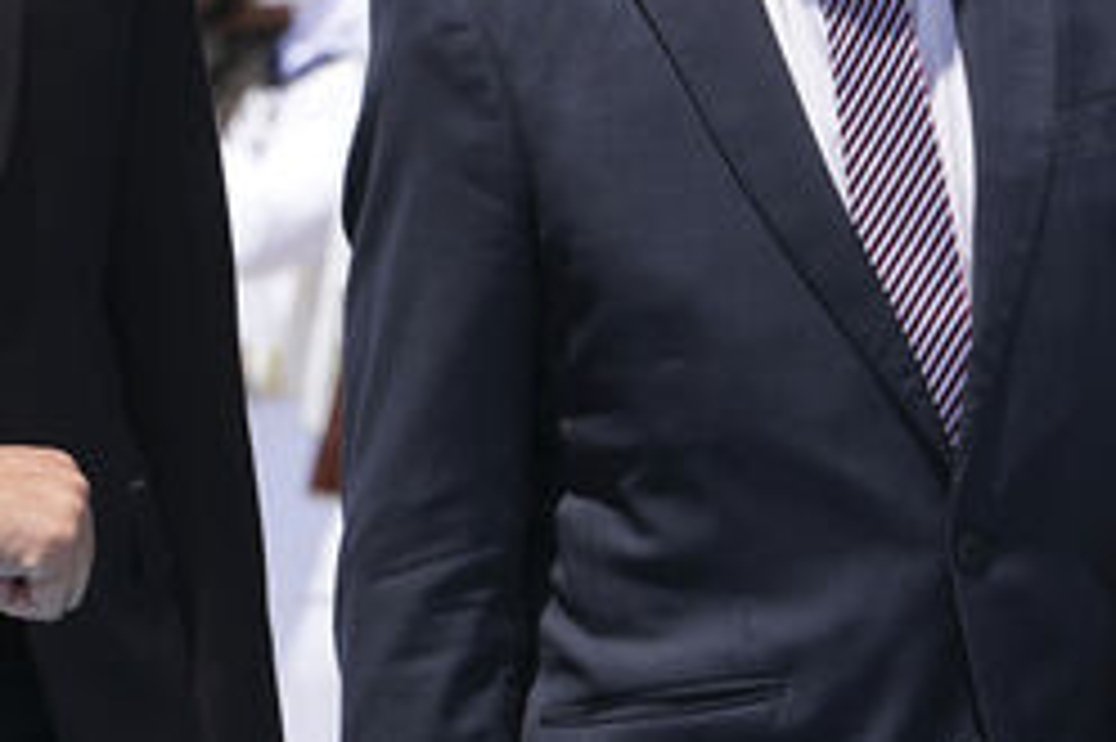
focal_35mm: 643
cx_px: 621
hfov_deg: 3.2
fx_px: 19919
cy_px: 402
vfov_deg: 2.1
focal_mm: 171
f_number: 6.3
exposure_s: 1/1000
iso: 250
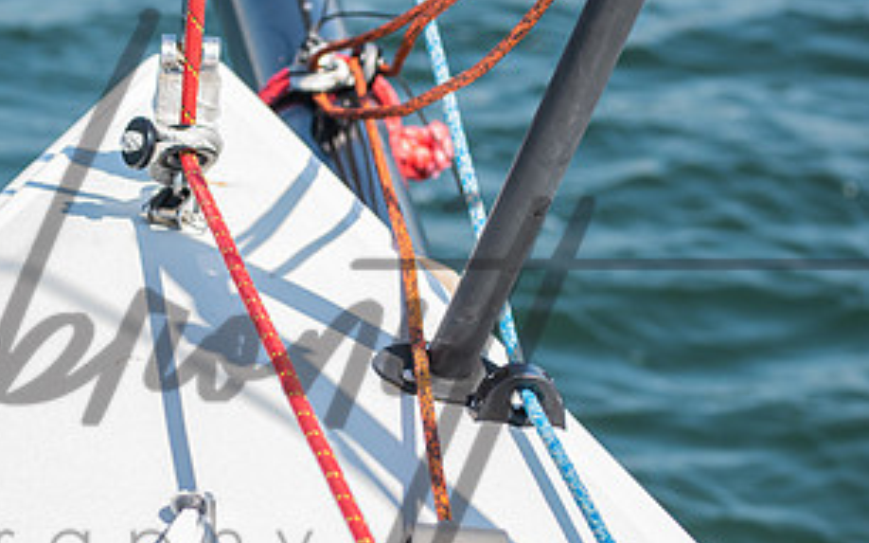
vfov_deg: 6.5
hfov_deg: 10.3
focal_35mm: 203
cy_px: 331
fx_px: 4806
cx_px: 187
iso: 100
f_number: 5.6
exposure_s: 1/200
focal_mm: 70
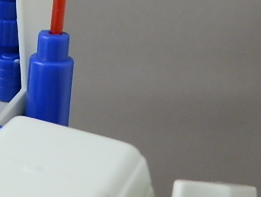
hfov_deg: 24.1
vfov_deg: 18.0
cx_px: 32
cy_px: -24
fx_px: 596
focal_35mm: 79
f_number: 3.5
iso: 200
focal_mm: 6.17
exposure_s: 1/10
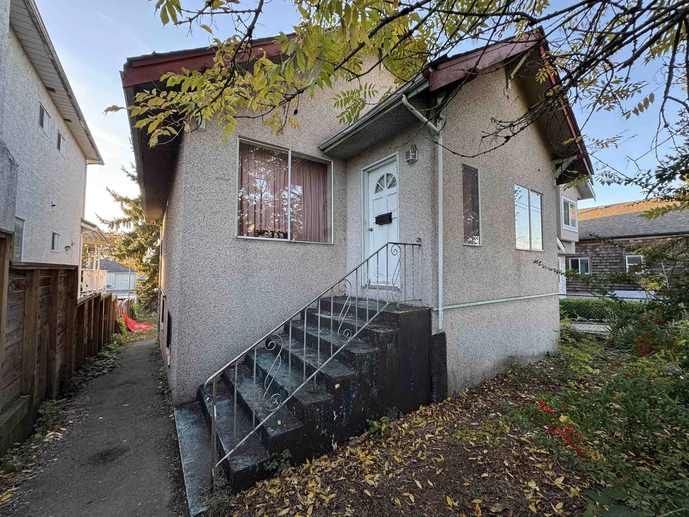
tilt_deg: +3.0
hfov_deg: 102.1
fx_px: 279
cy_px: 258
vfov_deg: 85.7
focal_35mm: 14
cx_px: 344
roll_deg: -0.3
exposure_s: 1/99
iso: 80
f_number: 2.2
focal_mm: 2.22
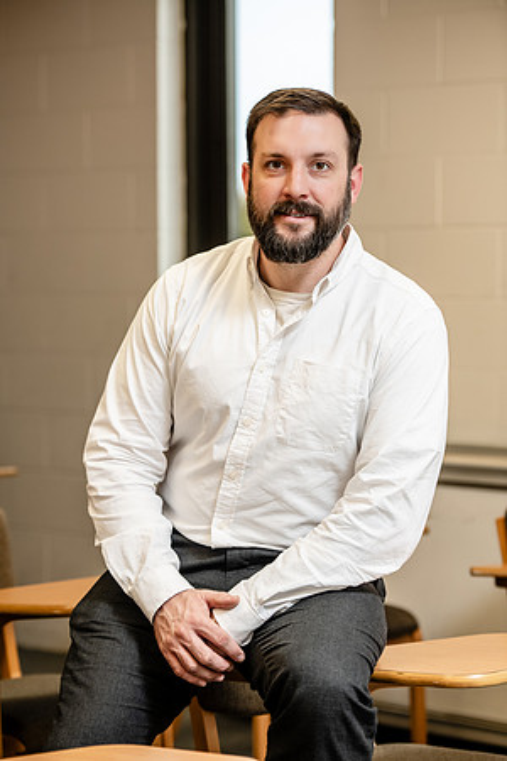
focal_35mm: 100
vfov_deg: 20.4
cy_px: 380
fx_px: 2112
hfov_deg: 13.7
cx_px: 254
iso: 800
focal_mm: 100
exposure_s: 1/200
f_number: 3.5
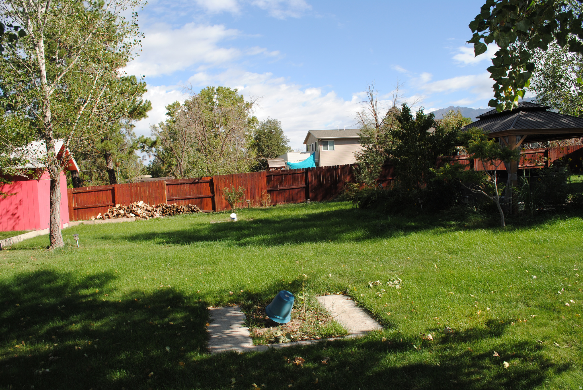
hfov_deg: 67.3
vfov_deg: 48.1
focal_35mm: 27
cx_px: 292
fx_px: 438
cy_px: 195
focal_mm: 18
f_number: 8
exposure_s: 1/200
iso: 100
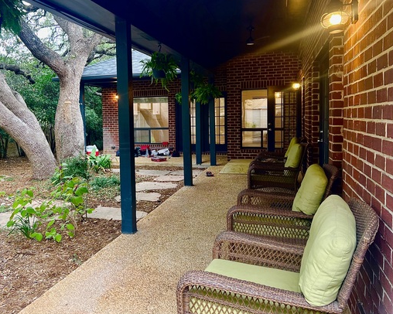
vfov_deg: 45.7
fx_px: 372
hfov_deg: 55.0
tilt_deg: -3.8
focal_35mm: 32
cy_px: 136
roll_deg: +1.3
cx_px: 146
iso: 125
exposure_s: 1/121
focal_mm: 5.7
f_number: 1.5
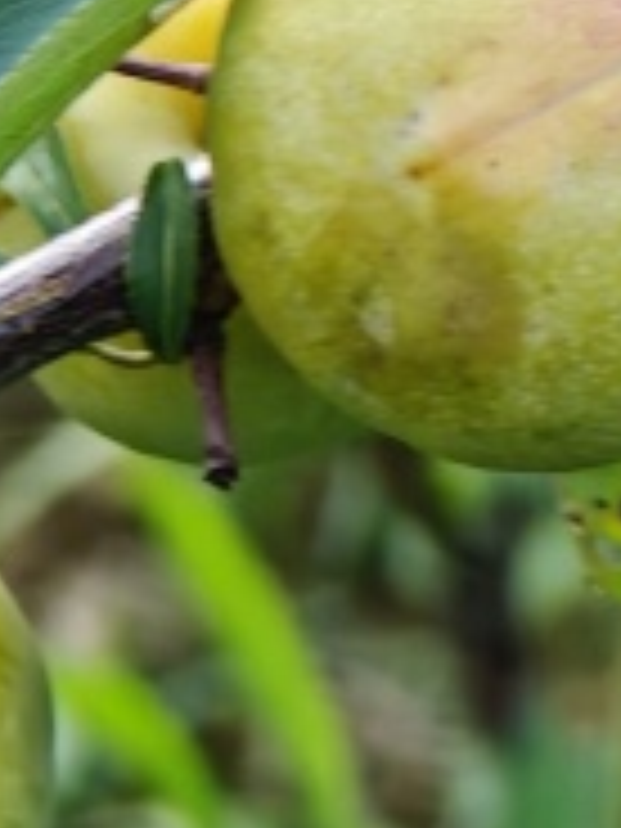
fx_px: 16672
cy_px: -650
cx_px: 1750
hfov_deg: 2.1
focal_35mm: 697
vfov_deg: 2.8
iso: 320
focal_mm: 19.4
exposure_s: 1/100
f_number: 2.5
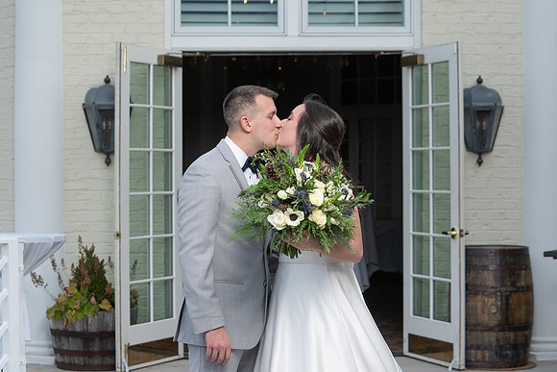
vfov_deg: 15.8
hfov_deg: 23.5
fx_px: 1338
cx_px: 266
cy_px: 202
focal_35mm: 86
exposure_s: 1/250
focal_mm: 75
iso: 100
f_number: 5.6
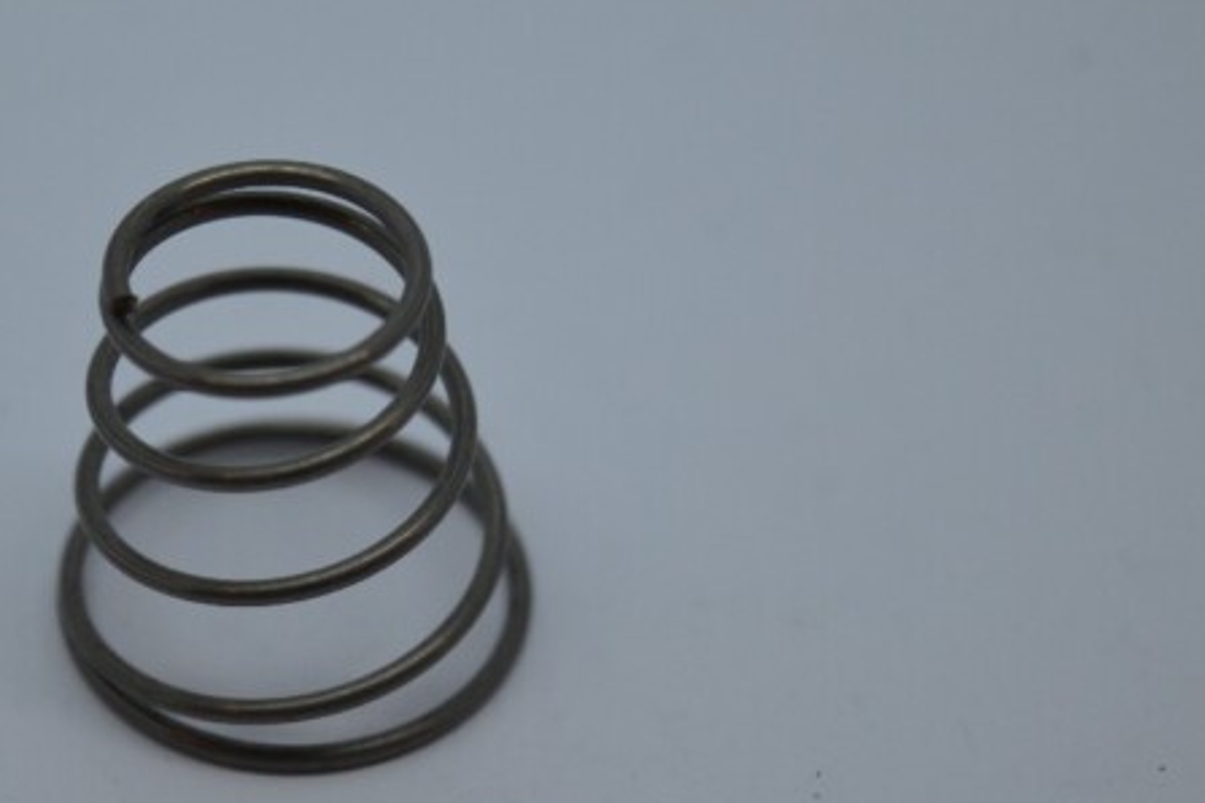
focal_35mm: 133
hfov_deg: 15.4
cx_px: 321
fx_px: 4445
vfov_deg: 10.3
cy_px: 486
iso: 220
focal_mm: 55
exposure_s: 1/125
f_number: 5.6
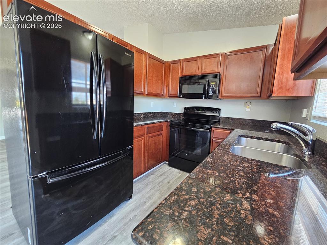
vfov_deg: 89.9
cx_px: 164
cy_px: 122
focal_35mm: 13
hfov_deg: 106.2
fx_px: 123
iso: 320
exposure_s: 1/30
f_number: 2.2
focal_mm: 2.2
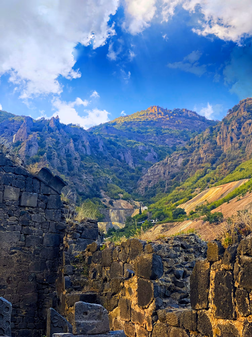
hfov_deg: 28.0
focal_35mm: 52
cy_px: 168
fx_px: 505
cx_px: 126
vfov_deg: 36.8
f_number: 2
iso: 20
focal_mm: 6
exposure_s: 1/122
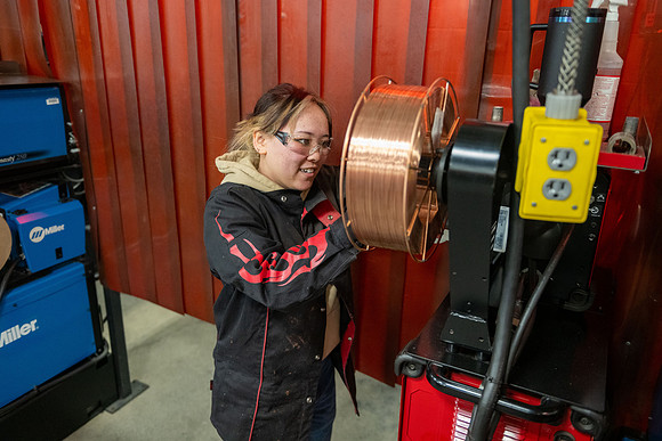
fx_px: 533
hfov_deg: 63.6
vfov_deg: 45.0
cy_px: 220
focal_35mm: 29
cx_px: 331
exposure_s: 1/320
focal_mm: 29
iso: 2500
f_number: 2.8
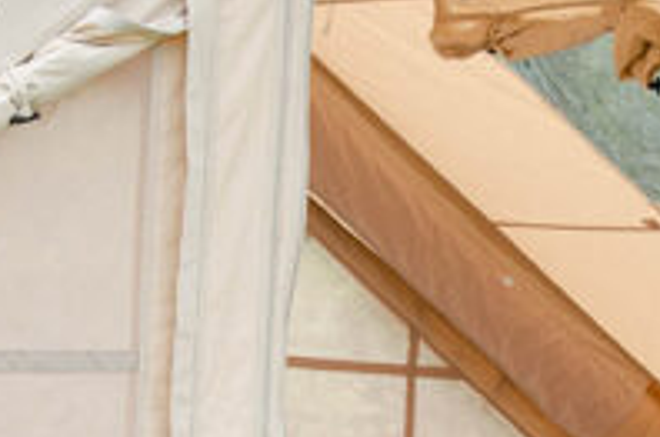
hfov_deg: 12.6
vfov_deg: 8.3
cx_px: 460
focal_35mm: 163
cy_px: 445
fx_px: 2981
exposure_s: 1/250
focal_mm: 28
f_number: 7.1
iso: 200
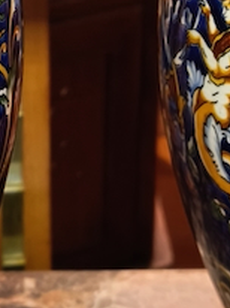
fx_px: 1269
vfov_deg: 13.7
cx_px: 13
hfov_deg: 10.3
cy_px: 51
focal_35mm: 143
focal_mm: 5.35
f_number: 1.7
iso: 800
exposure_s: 1/33.3
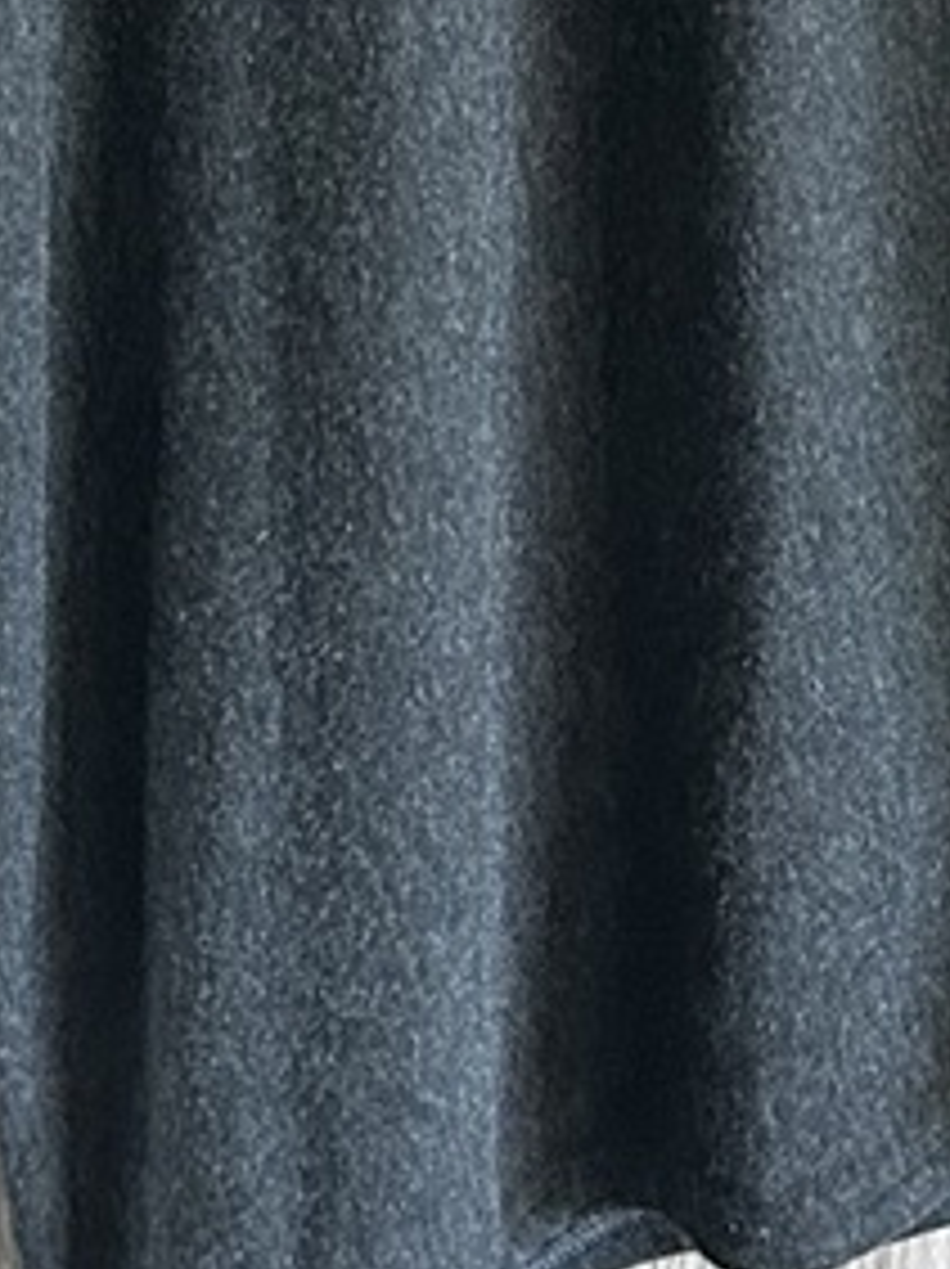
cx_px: 612
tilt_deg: -5.4
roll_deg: -1.1
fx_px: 4508
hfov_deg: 12.0
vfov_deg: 13.7
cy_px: -1249
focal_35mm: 123
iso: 400
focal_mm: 5.7
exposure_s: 1/60
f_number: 1.5
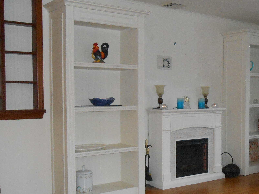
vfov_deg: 29.6
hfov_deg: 38.1
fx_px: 367
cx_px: 188
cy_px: 114
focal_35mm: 49
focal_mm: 4.6
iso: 320
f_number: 3.5
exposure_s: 1/25
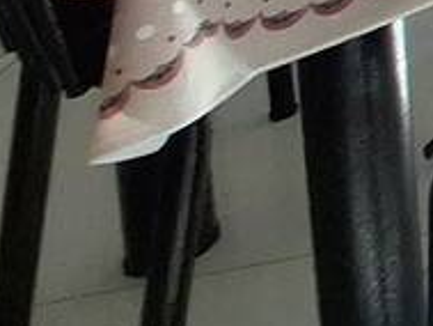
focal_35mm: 99
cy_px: -661
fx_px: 1239
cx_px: 1588
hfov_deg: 9.0
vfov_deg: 10.5
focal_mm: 1.74
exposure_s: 1/657
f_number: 2.2
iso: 40
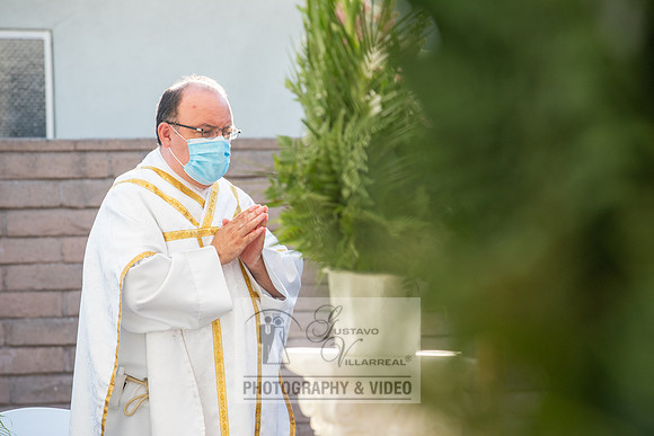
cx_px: 327
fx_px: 3634
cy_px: 218
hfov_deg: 10.3
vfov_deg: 6.9
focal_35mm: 200
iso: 640
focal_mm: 200
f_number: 5.6
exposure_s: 1/320
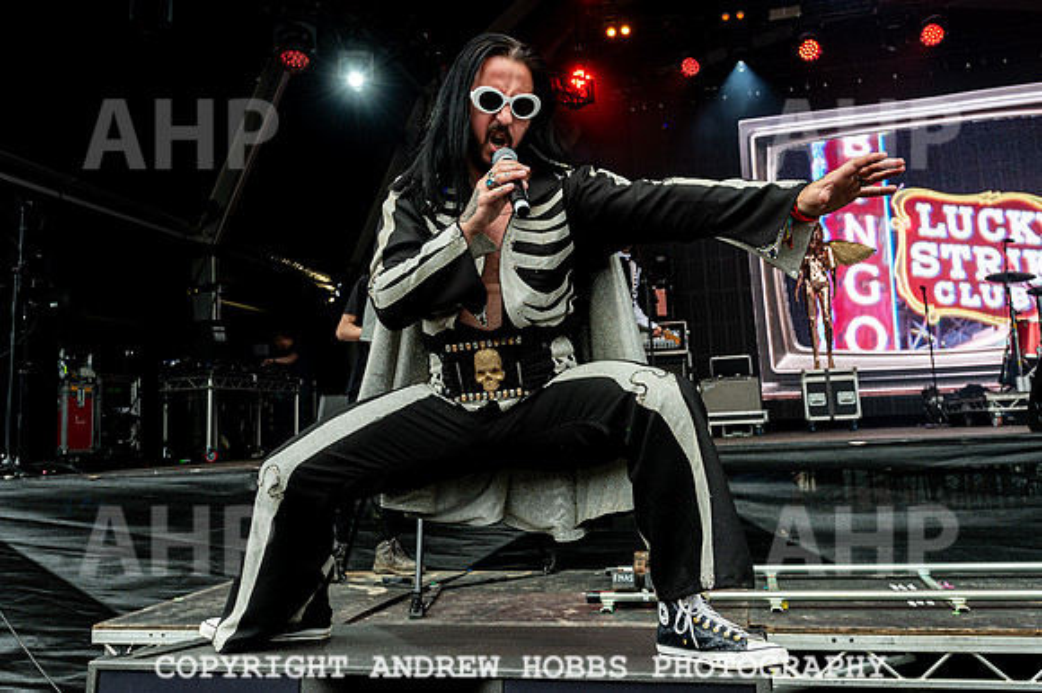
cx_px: 521
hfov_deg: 60.4
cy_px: 297
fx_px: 895
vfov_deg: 42.2
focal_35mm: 31
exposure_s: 1/500
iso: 320
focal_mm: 26
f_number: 4.5
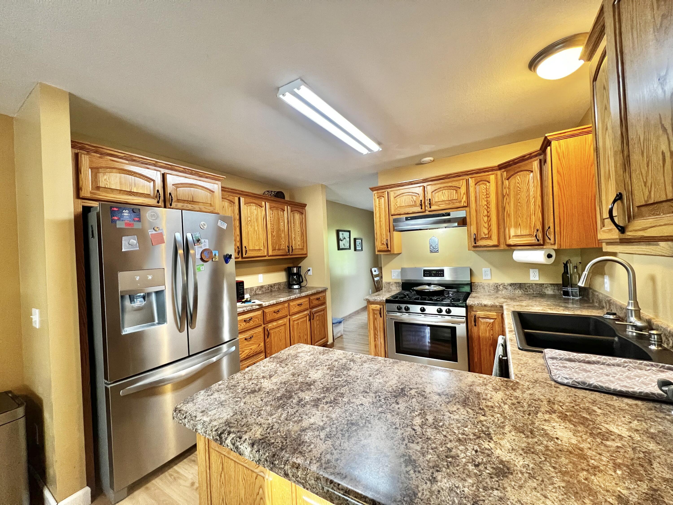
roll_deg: +2.4
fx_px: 253
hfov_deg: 106.2
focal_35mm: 13
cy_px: 252
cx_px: 336
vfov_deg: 89.9
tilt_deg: -0.3
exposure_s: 1/60
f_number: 1.8
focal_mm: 1.57
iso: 500
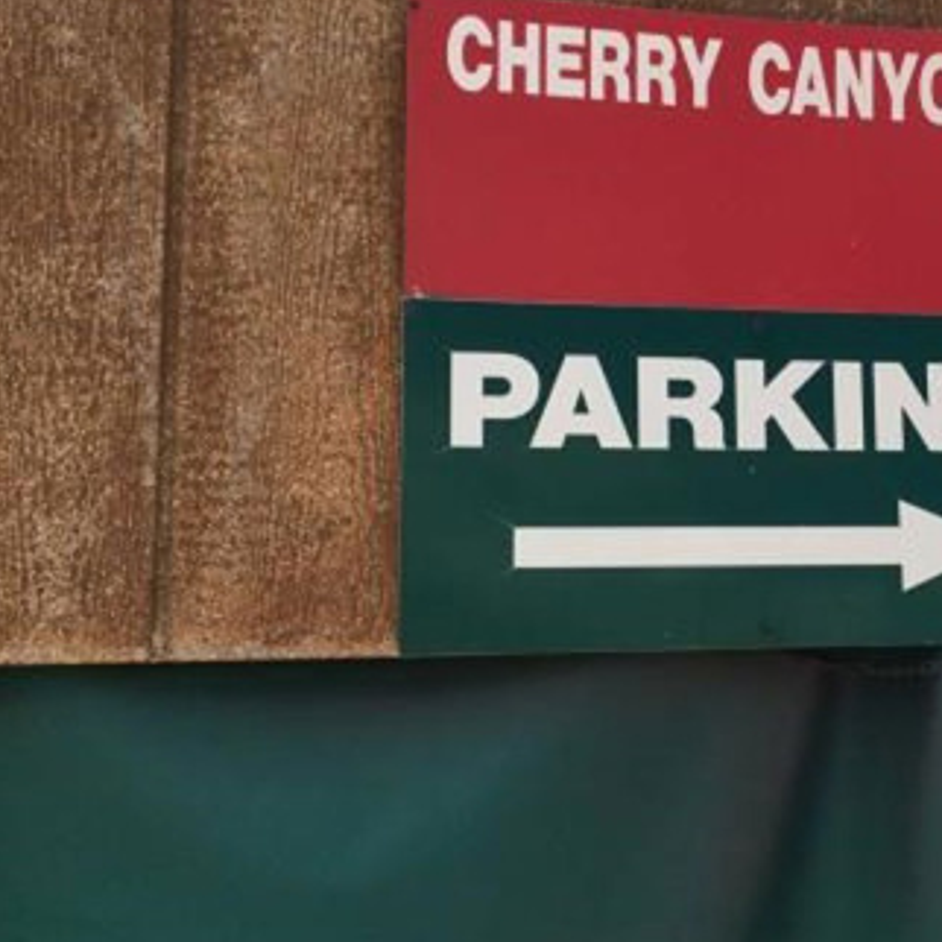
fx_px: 1570
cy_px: 524
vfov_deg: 33.4
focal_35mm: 51
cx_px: 922
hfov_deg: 31.2
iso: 32
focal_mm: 4.15
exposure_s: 1/1466
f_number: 2.2
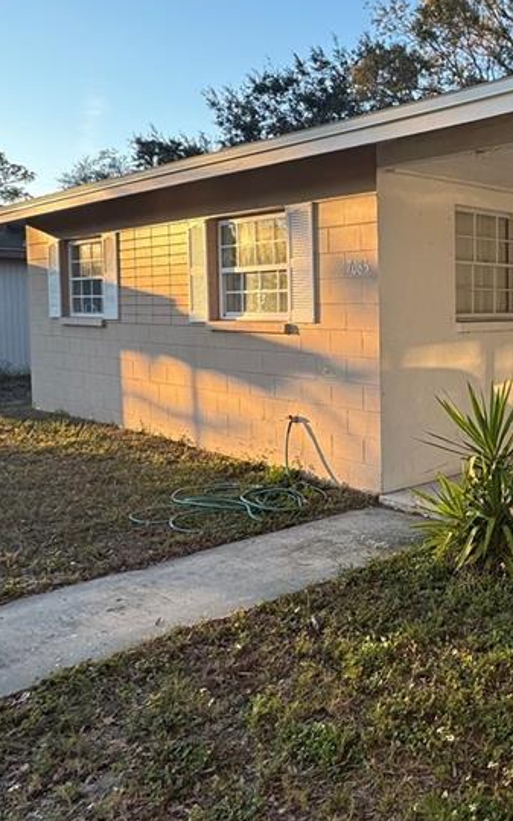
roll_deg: +1.0
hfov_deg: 33.6
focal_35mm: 33
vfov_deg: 57.8
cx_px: 559
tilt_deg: -0.6
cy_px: 338
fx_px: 739
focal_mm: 2.22
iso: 40
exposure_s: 1/235
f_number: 2.2
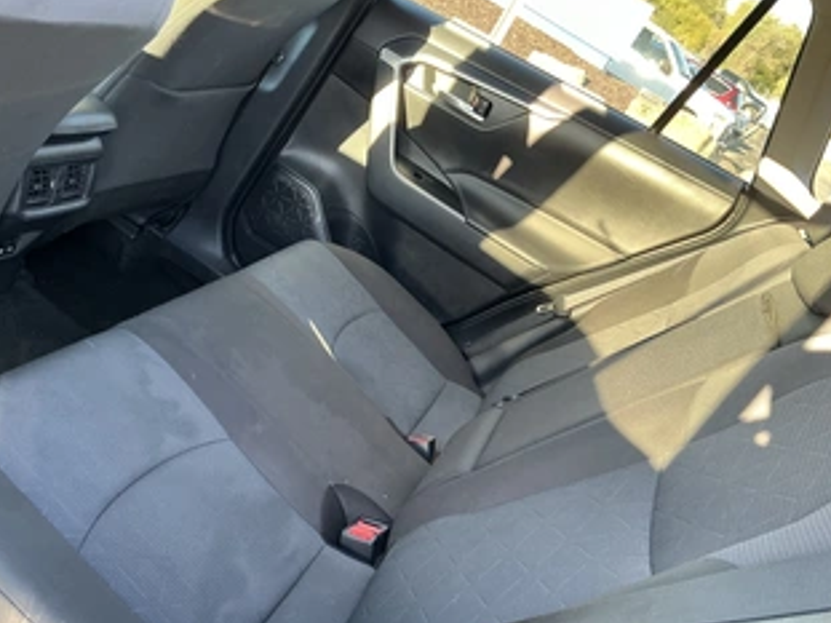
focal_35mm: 36
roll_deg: -31.3
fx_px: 864
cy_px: 396
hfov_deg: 51.2
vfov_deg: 39.3
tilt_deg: -27.1
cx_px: 353
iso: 80
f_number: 1.8
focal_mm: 3
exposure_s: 1/60
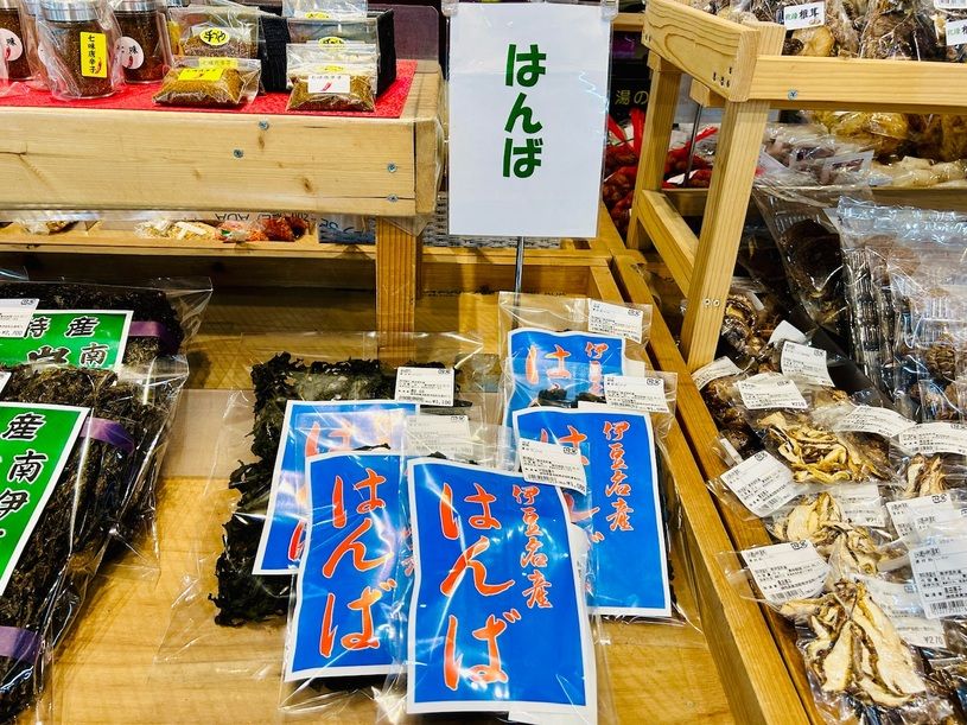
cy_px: 362
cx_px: 484
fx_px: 726
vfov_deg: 53.1
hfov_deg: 67.3
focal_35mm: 26
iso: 64
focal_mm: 5.7
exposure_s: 1/100
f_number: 1.5
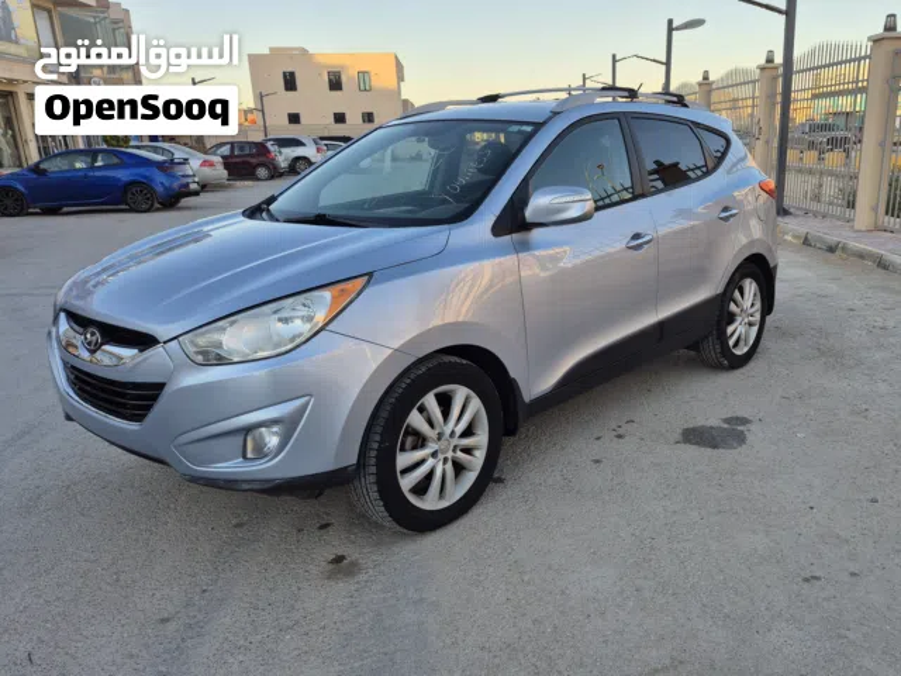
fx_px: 599
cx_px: 450
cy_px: 338
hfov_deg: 73.9
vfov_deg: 58.9
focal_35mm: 23
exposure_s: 1/333
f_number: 1.8
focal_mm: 5.4
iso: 25
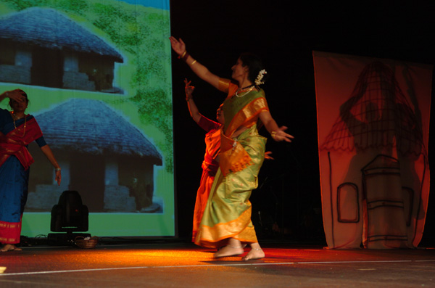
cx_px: 218
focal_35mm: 82
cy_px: 144
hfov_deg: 24.7
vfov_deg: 16.5
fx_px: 995
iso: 400
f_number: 2.8
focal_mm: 55
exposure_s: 1/50
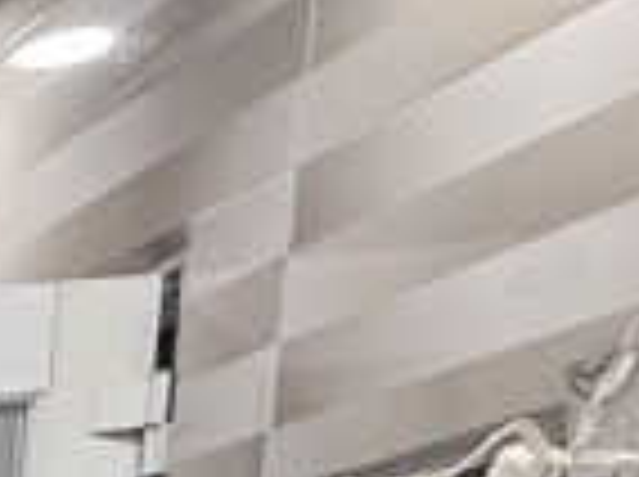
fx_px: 1861
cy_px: 1287
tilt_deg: -11.2
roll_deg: +2.9
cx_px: -1260
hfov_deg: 11.5
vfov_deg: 11.1
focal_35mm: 101
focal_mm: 2.22
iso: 200
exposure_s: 1/50
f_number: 2.2
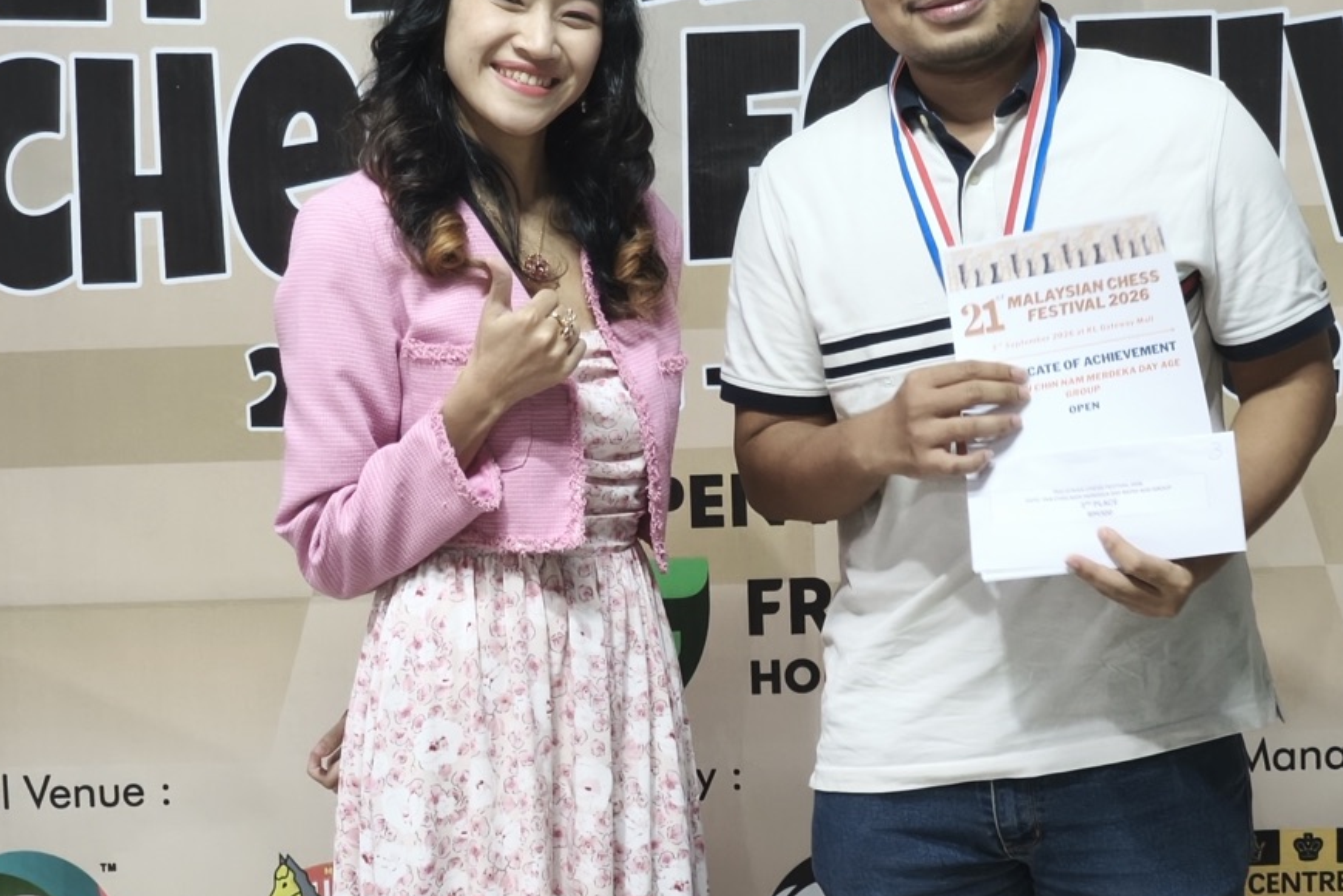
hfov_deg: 23.1
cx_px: 687
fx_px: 3283
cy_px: 573
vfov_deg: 15.5
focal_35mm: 88
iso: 1000
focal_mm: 7.1
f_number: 1.9
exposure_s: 1/50
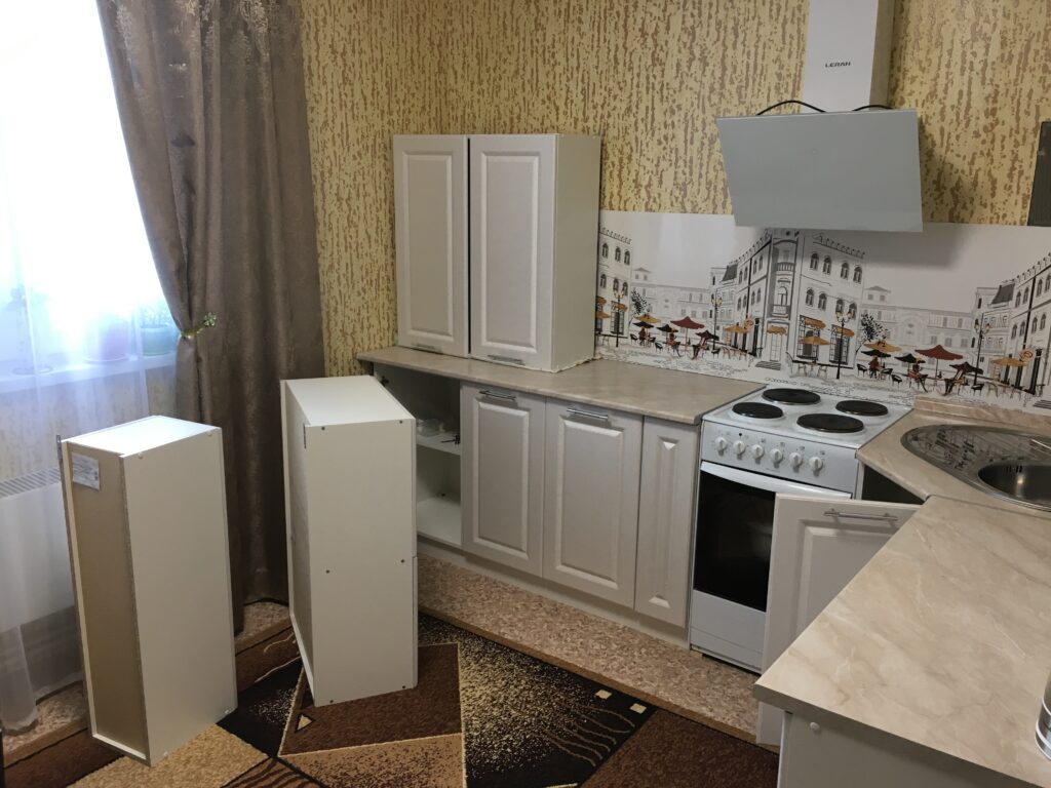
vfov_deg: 48.2
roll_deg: +0.0
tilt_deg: -14.3
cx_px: 526
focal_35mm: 29
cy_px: 394
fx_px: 880
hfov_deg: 61.7
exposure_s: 1/33
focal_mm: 4.15
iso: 40
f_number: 2.2
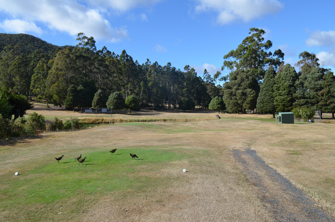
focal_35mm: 30
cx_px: 168
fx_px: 279
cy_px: 111
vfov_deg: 43.4
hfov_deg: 62.0
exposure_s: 1/250
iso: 100
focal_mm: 20
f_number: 8
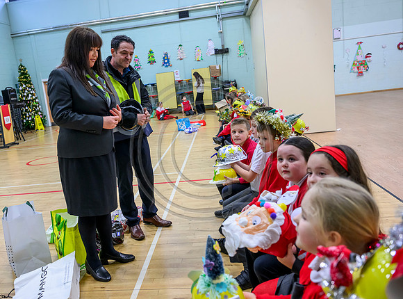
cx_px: 168
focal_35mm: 32
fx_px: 366
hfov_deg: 57.4
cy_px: 142
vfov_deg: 44.4
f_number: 4
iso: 3200
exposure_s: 1/160
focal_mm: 28
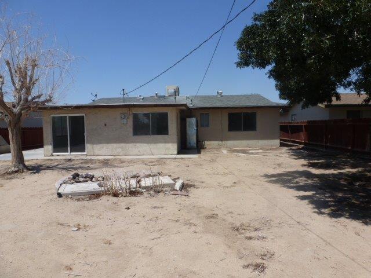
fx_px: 257
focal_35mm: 24
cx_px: 186
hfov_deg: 71.6
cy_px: 139
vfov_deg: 56.8
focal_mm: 4.3
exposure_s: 1/500
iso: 100
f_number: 5.6
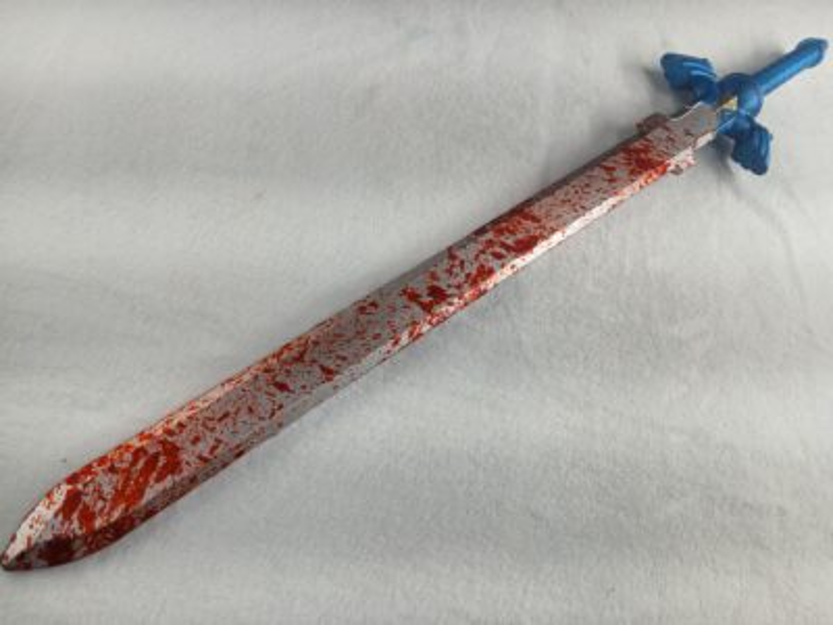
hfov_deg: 67.3
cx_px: 416
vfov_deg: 53.1
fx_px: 626
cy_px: 312
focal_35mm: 26
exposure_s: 1/100
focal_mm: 3.98
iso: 40
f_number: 1.8
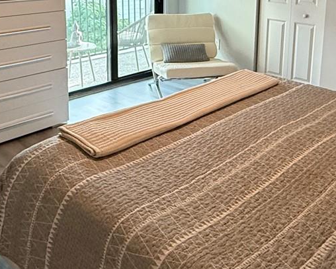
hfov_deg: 42.8
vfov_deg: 33.4
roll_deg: -1.5
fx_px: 428
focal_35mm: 43
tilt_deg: -10.5
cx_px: 192
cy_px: 37
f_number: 2.2
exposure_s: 1/120
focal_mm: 2.22
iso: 500
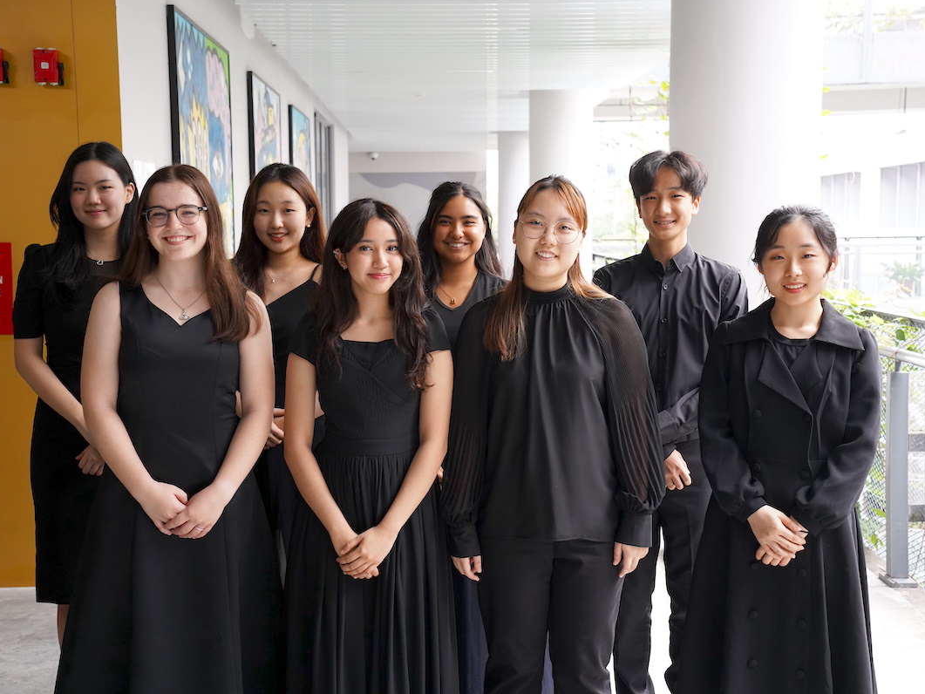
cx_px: 446
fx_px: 1336
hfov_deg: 38.2
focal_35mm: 50
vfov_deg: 29.1
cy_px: 346
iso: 3200
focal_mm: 46
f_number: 5.6
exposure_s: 1/200
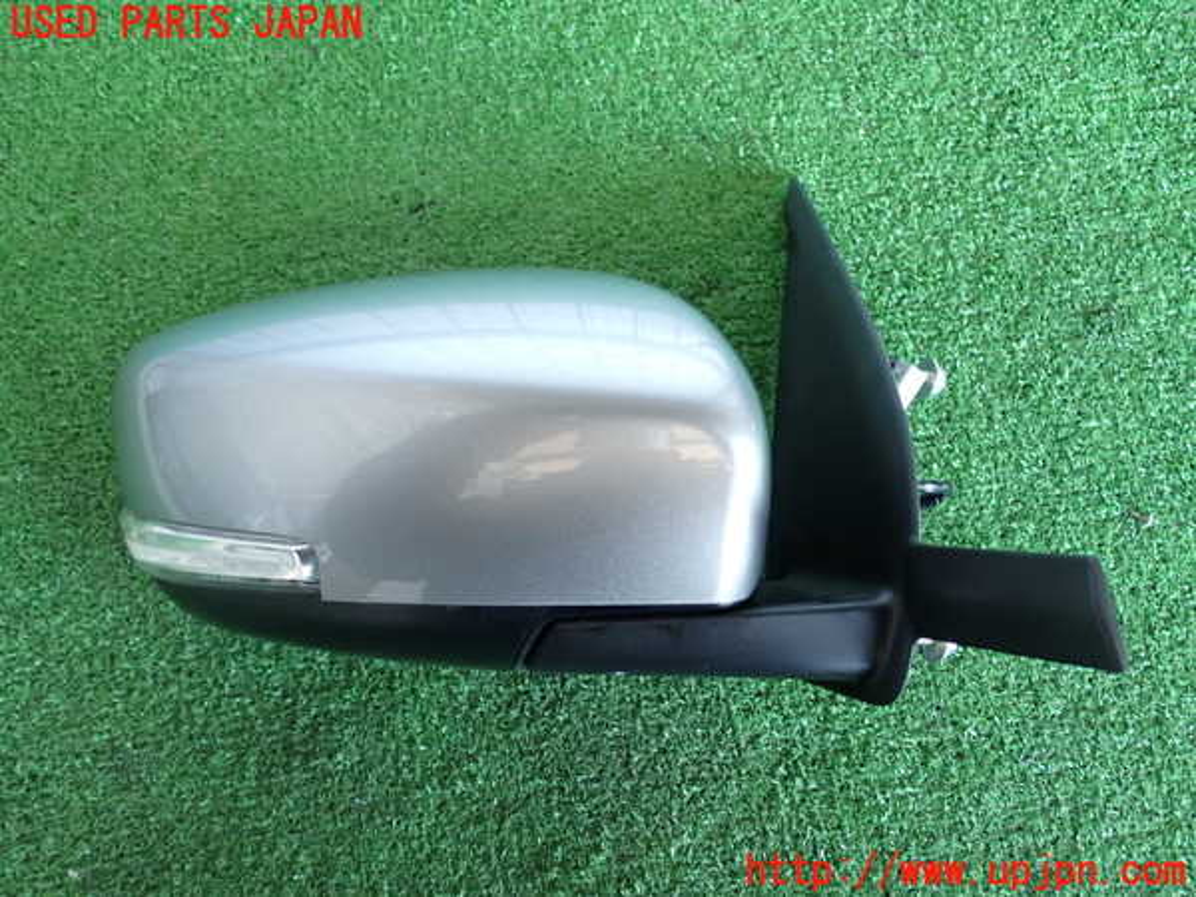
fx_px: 1106
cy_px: 448
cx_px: 598
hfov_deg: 56.8
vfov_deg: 44.2
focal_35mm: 32
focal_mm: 5.79
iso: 320
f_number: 2.4
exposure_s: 1/30
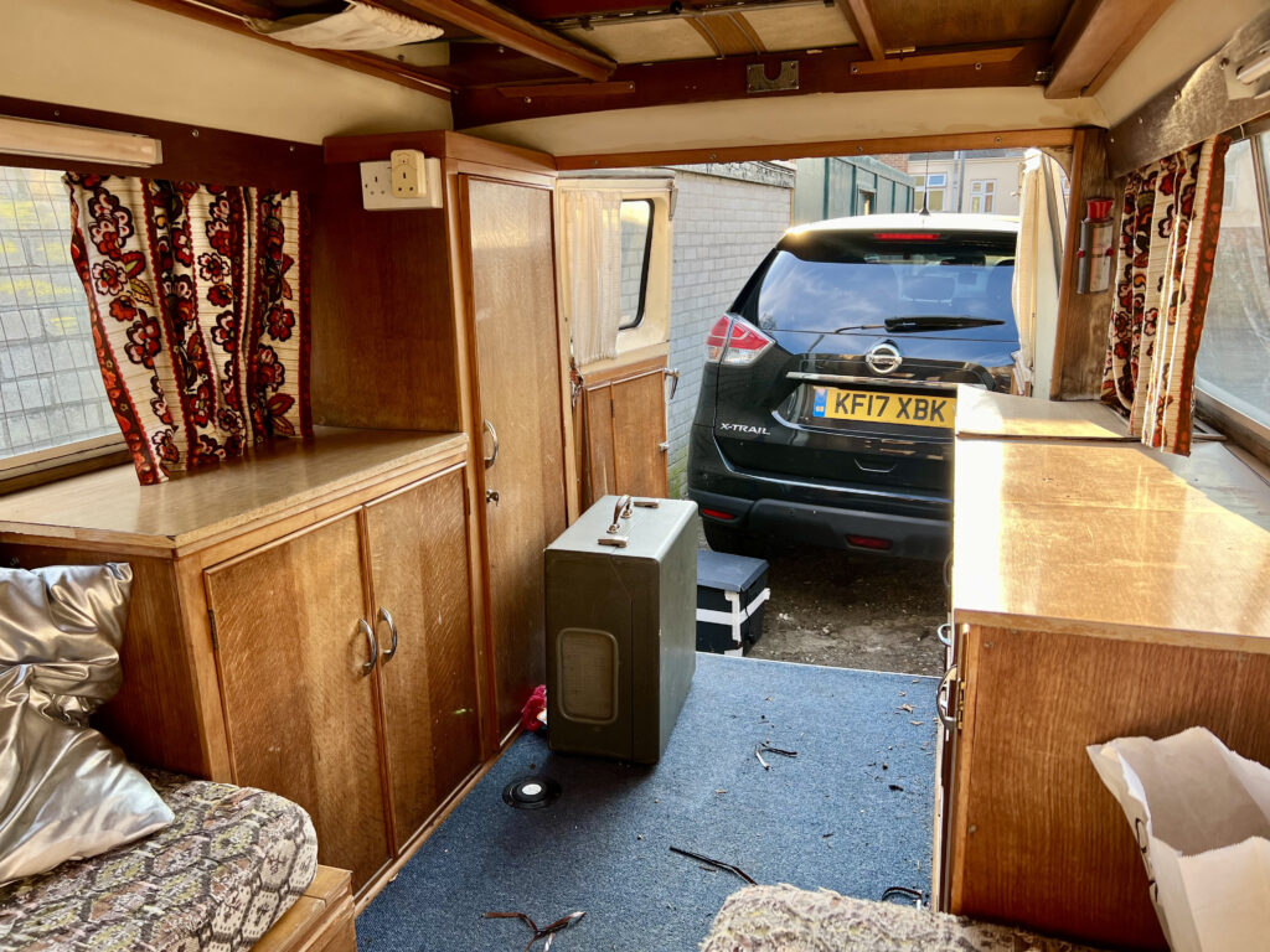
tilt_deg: -12.9
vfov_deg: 53.1
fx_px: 954
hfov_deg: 67.3
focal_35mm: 26
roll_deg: +1.1
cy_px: 476
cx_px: 635
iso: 40
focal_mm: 5.7
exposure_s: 1/121
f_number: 1.5
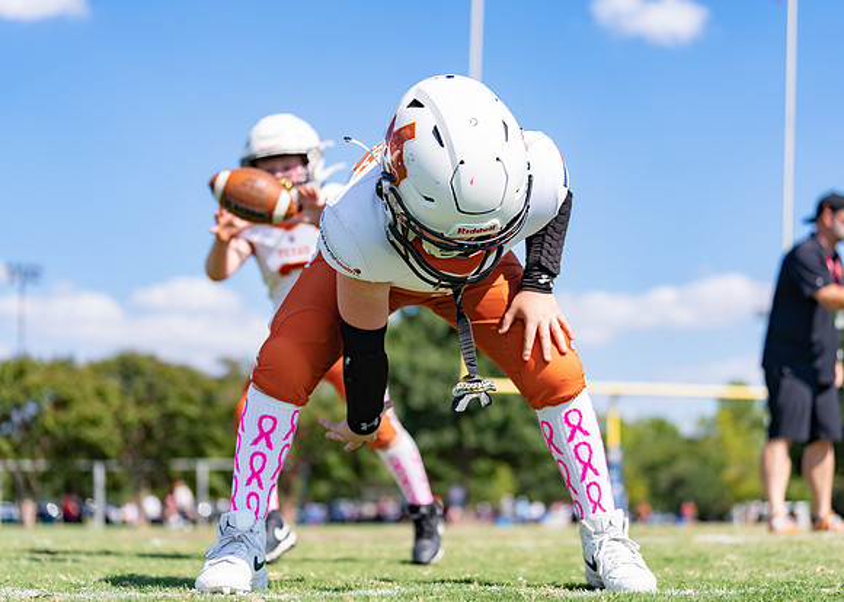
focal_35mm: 73
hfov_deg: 27.0
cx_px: 422
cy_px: 301
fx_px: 1758
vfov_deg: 19.4
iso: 100
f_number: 2.8
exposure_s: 1/1250
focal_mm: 70
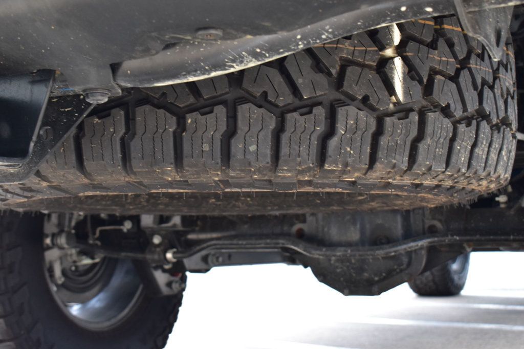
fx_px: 829
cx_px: 262
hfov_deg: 35.1
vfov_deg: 23.8
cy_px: 174
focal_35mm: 57
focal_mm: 38
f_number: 8
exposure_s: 1/60
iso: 400
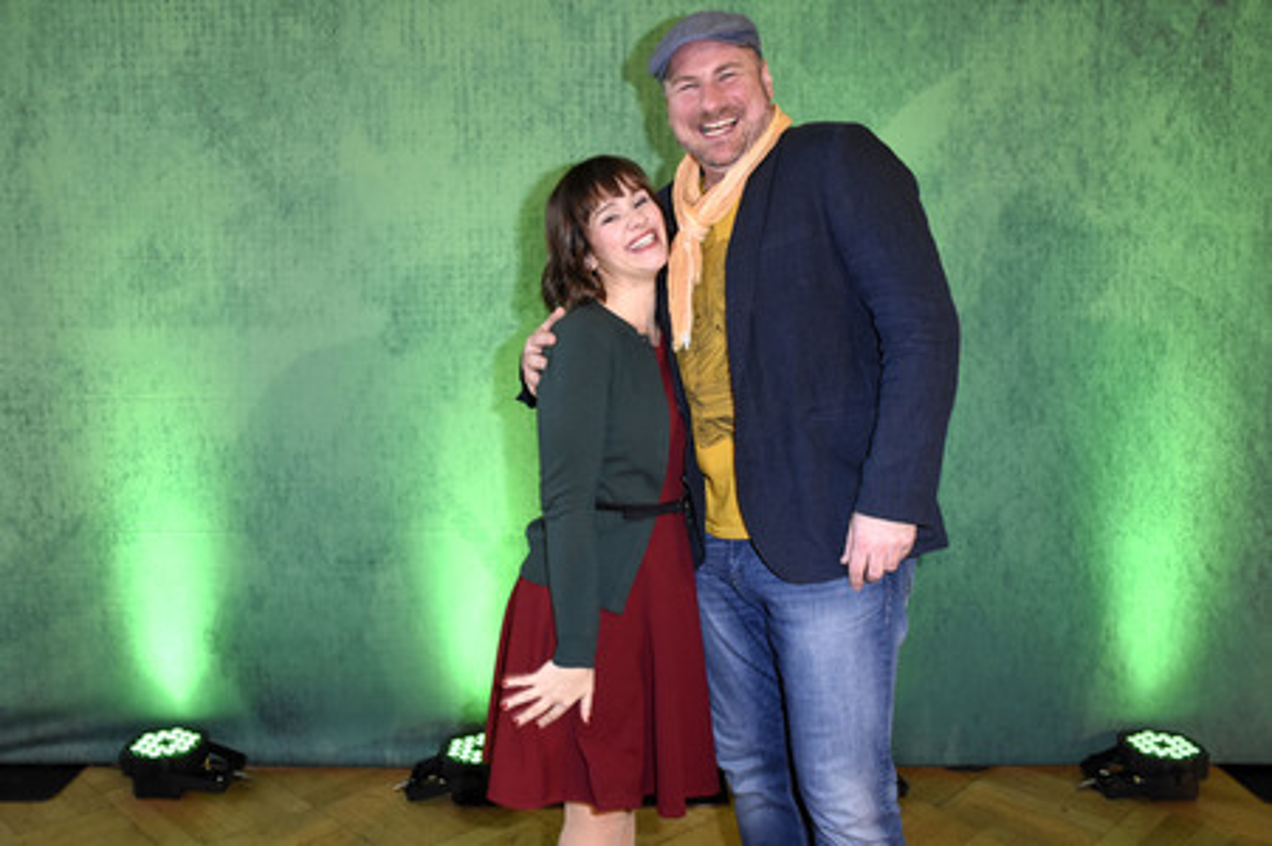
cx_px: 636
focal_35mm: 30
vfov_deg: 43.5
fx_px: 1059
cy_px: 423
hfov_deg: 62.0
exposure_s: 1/125
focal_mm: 20
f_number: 6.3
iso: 1600
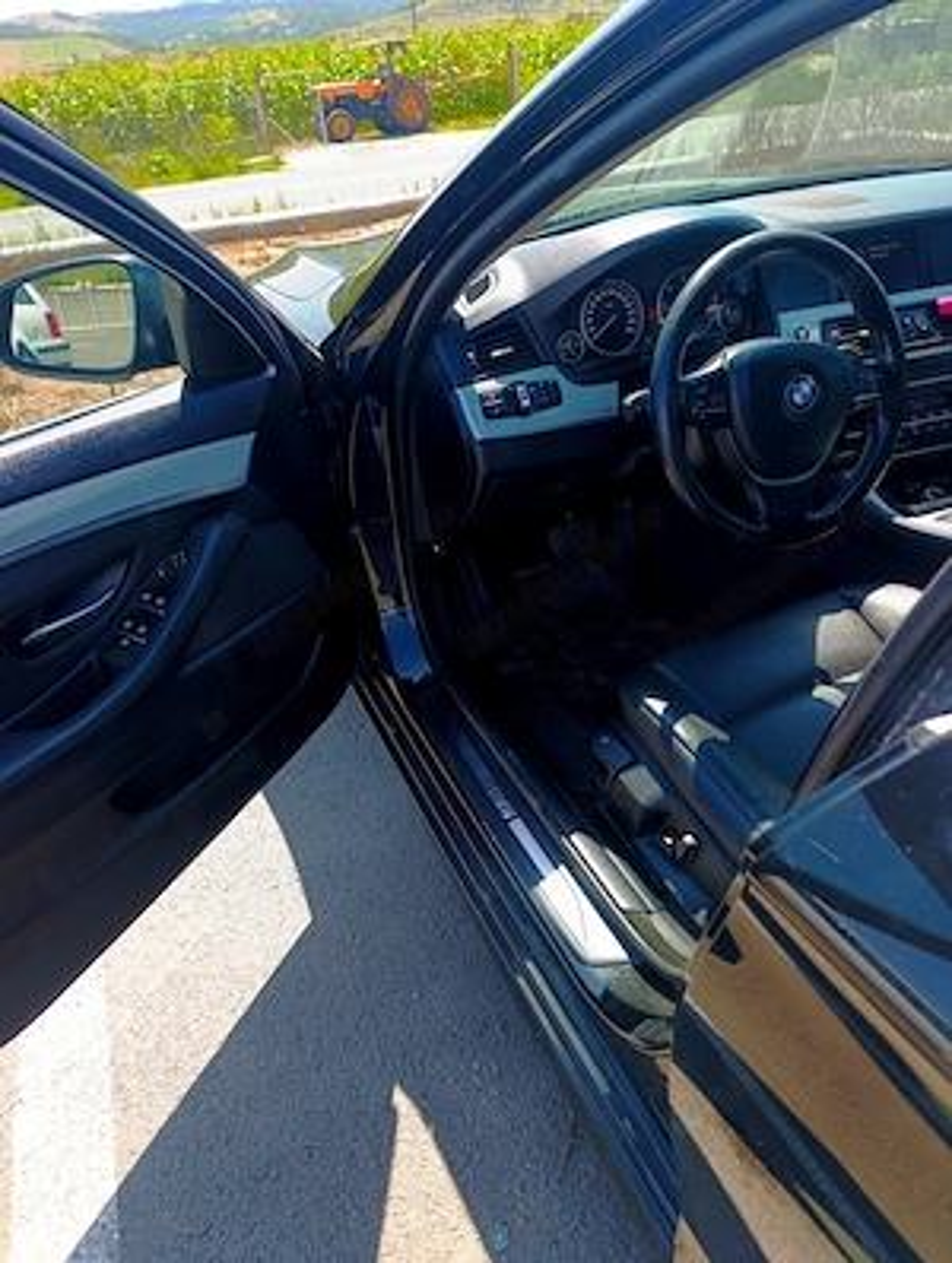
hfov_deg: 59.0
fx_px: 841
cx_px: 476
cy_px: 632
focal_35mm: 23
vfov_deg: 73.8
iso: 64
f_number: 1.6
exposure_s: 1/100
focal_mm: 6.14
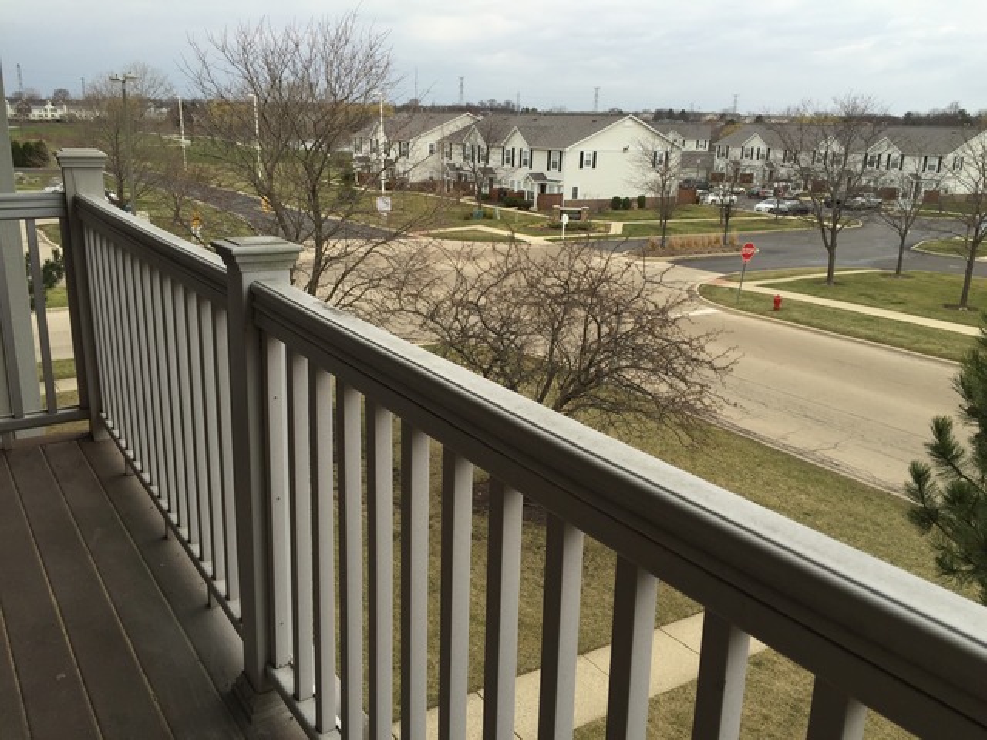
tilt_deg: -17.5
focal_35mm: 29
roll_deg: -2.0
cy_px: 370
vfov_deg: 48.2
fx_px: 827
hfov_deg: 61.7
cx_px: 494
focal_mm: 4.15
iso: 32
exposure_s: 1/373
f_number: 2.2
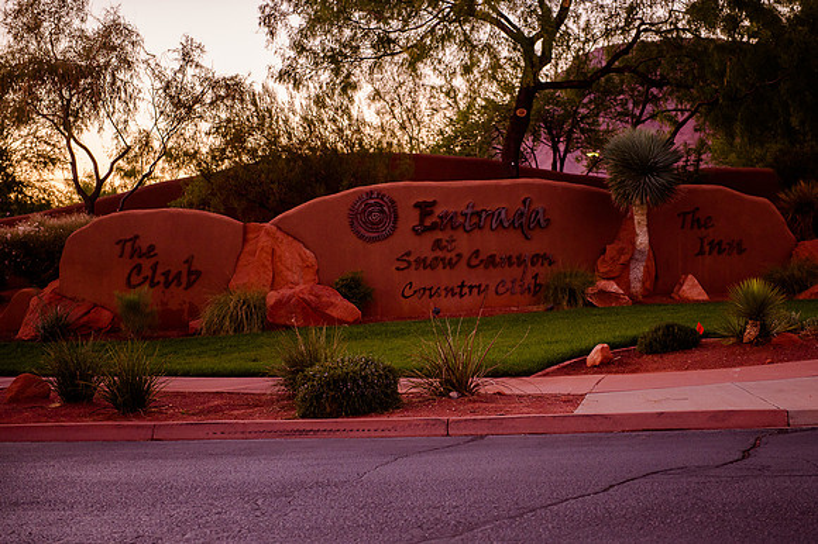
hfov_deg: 25.6
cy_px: 306
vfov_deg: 17.2
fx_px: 1802
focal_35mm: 79
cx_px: 456
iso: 1000
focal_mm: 70
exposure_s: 1/200
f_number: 2.8
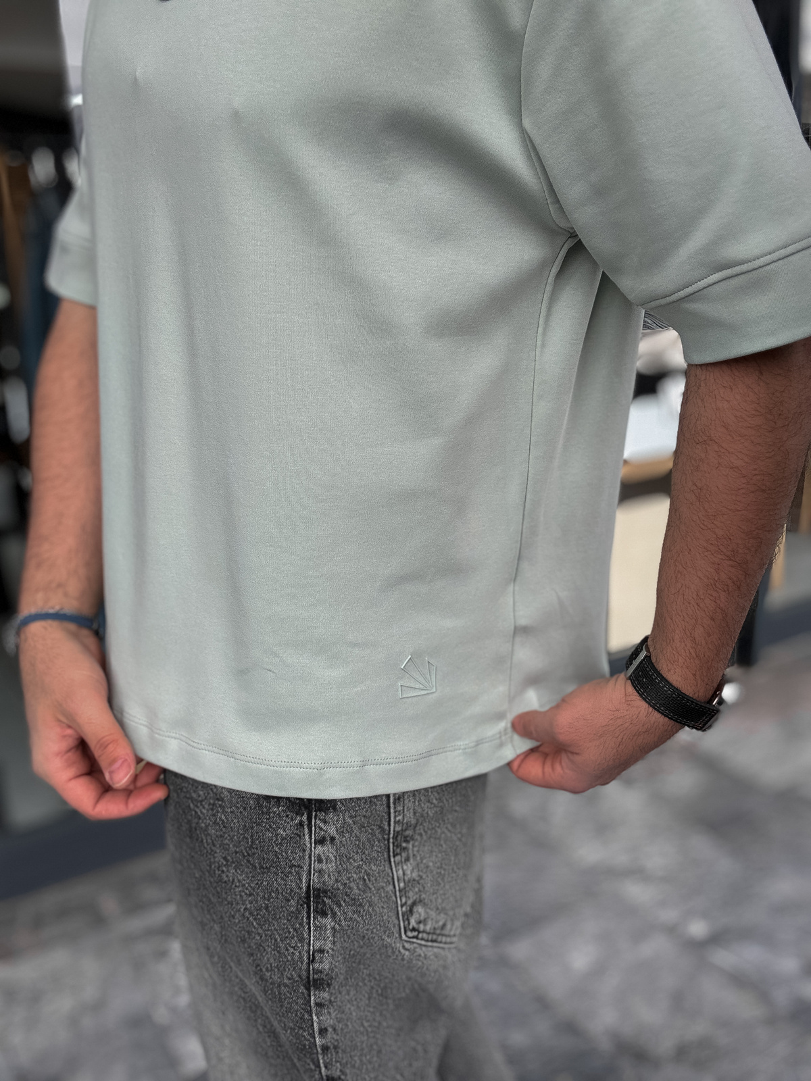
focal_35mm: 30
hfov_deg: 46.8
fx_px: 937
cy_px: 540
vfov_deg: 60.0
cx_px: 406
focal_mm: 2.69
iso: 25
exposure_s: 1/250
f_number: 1.9
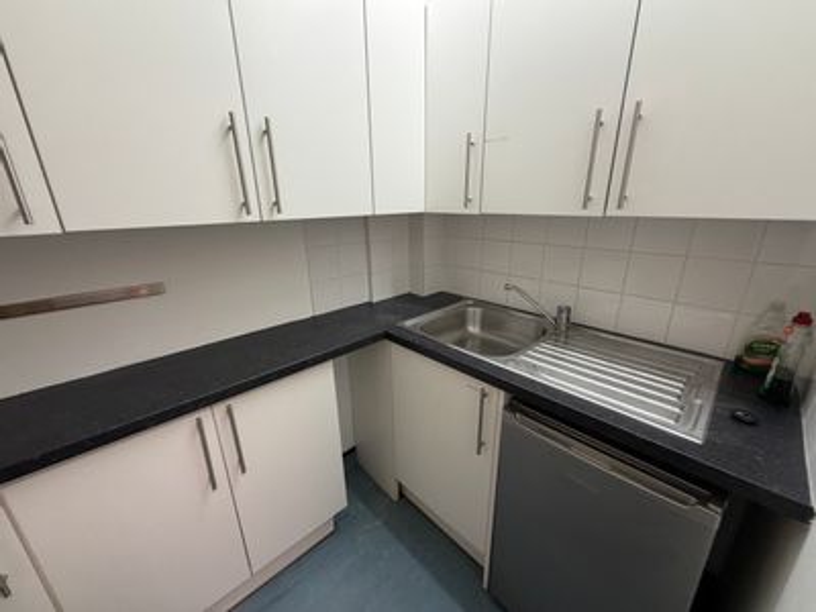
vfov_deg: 85.7
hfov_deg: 102.1
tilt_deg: -16.9
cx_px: 408
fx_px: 330
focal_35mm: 14
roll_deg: +2.1
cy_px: 306
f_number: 2.2
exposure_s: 1/50
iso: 200
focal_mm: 2.22
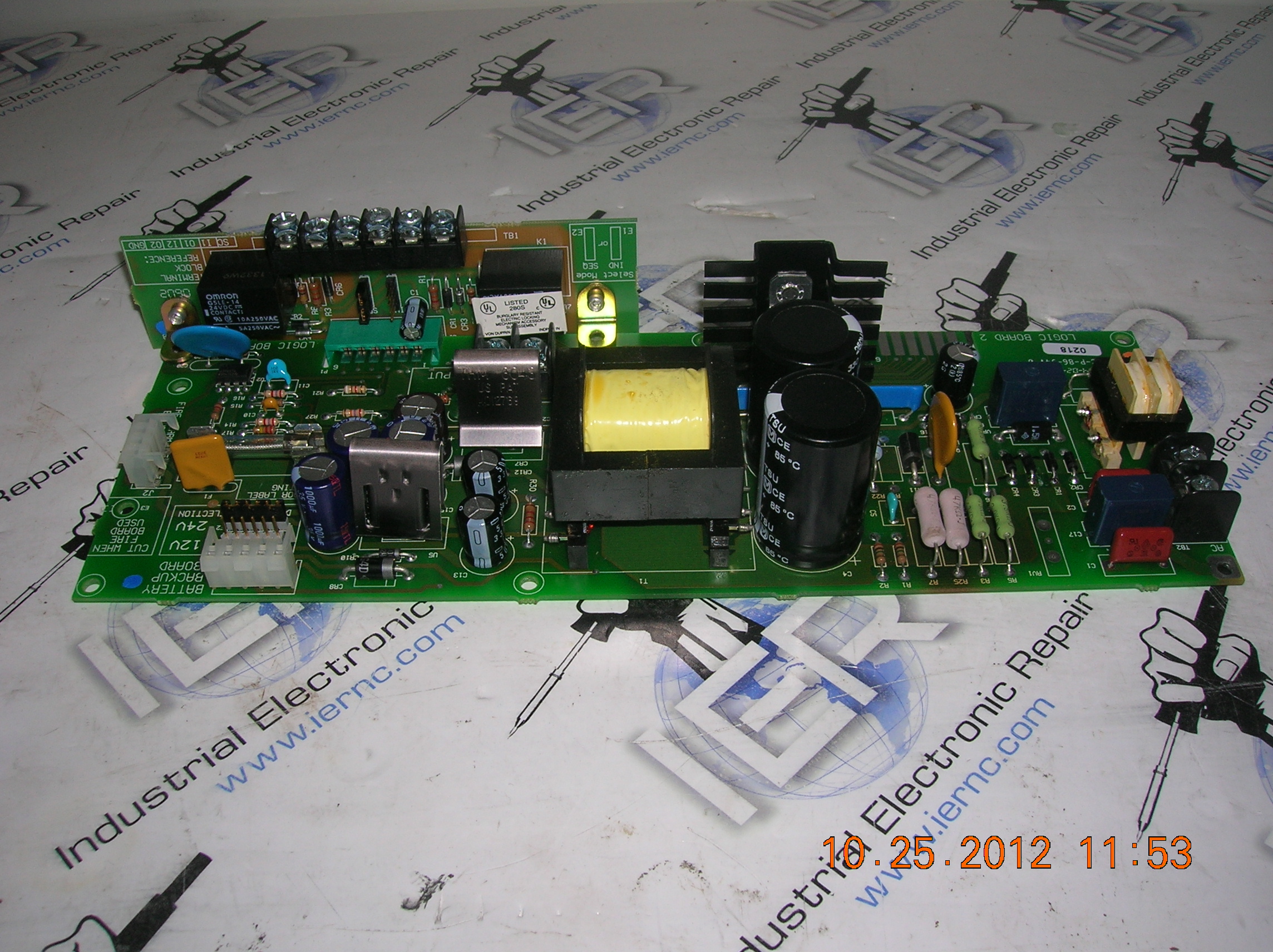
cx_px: 636
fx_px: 1249
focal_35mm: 34
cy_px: 476
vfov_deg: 41.7
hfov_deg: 54.0
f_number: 4.9
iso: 50
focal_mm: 5.7
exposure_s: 1/60.1
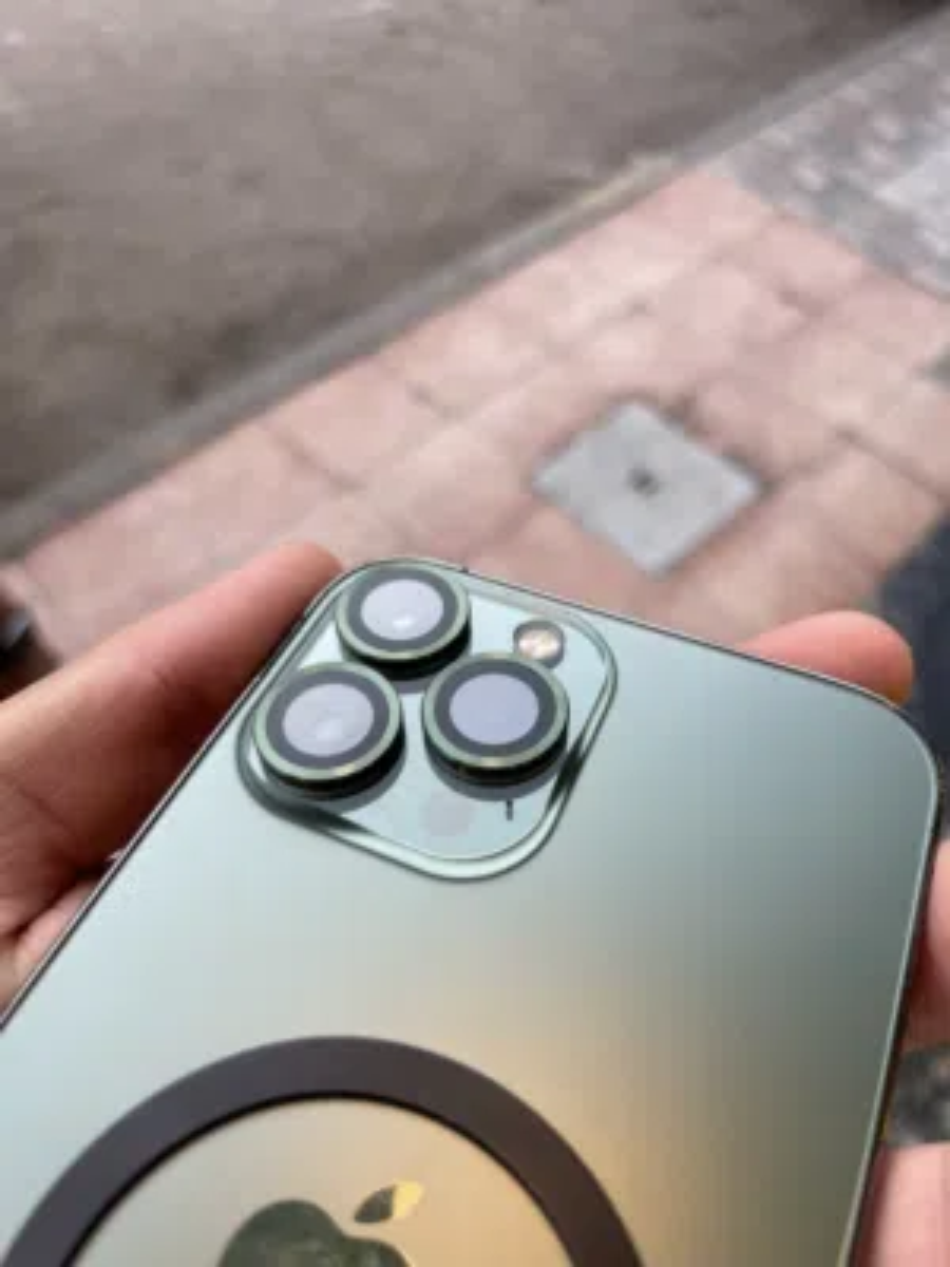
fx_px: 951
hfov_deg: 53.1
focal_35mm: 26
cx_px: 475
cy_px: 634
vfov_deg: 67.3
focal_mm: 4.2
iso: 32
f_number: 1.6
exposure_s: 1/246
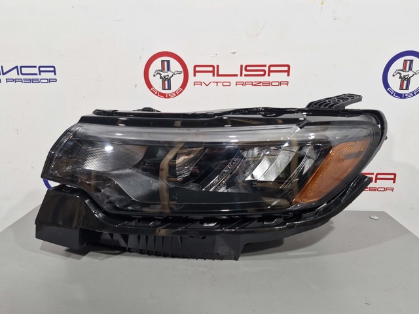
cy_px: 157
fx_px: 278
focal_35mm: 23
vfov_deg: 58.9
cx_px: 210
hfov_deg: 73.9
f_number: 1.8
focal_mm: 5.54
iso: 250
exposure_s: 1/100
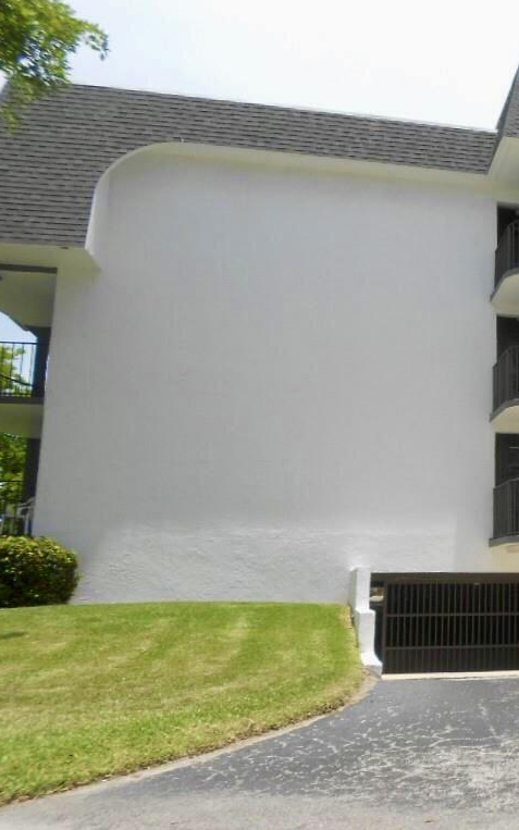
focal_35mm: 37
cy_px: 416
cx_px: 544
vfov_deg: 52.7
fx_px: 837
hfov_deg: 31.3
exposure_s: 1/800
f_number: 3.2
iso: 80
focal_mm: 4.6
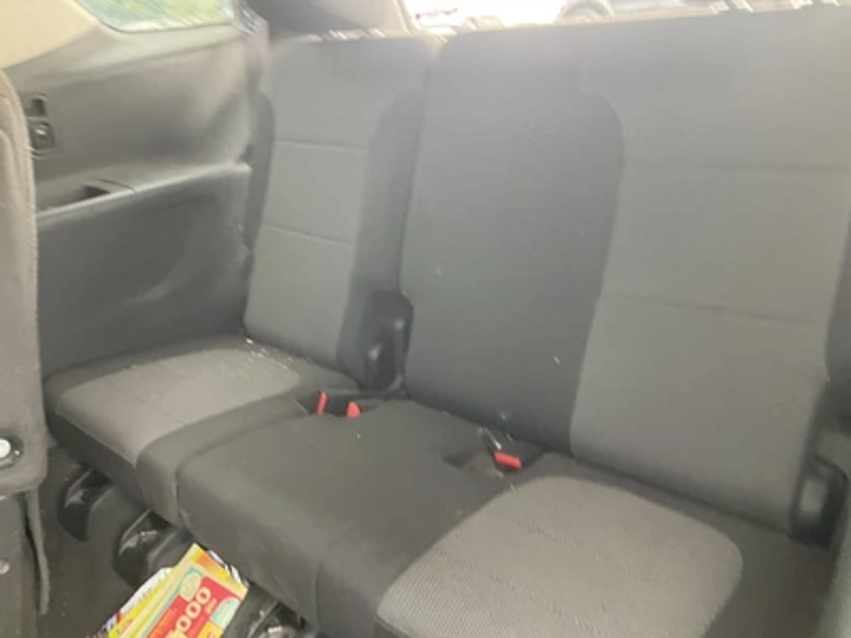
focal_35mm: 29
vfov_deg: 48.2
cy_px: 319
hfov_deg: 61.7
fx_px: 713
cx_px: 426
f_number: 1.8
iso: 80
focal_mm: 3
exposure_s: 1/60
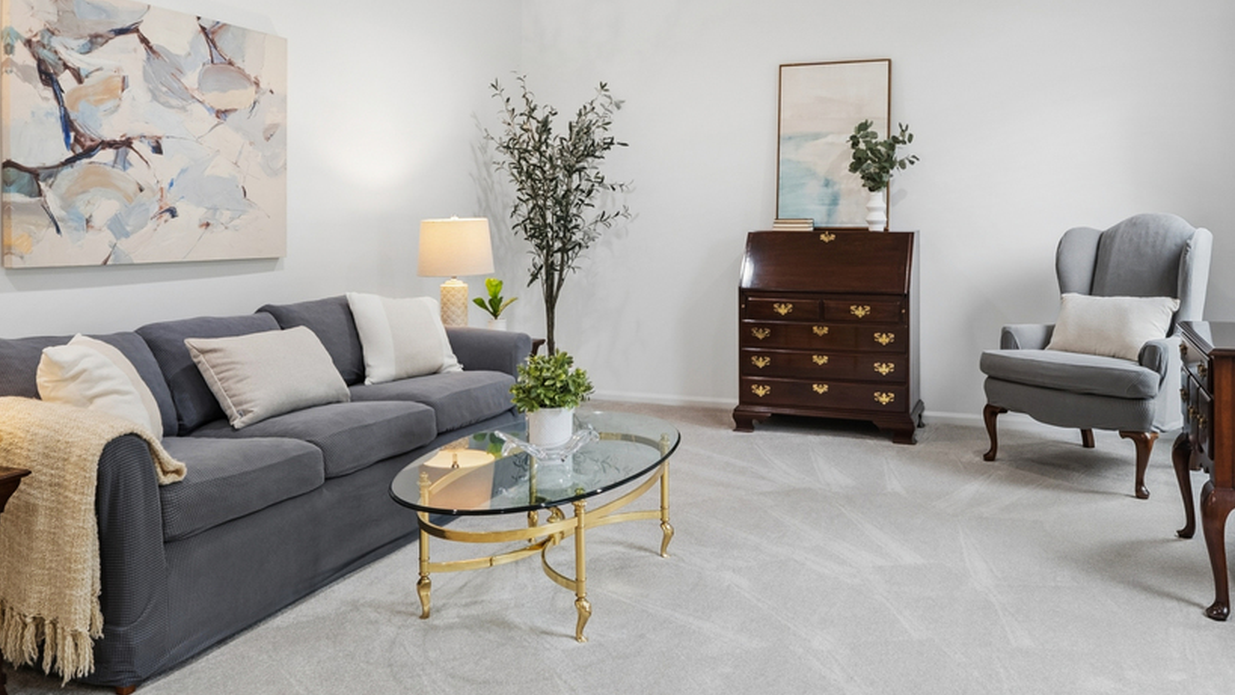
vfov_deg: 39.6
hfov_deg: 65.9
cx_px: 671
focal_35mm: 29
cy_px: 217
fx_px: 950
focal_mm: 14
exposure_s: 1/40
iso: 640
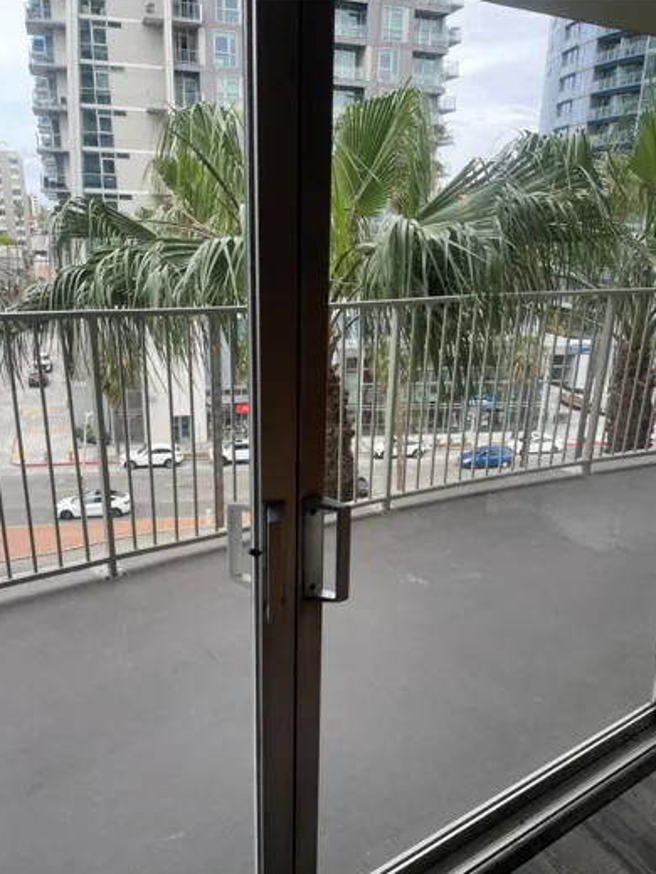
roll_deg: -0.9
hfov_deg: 49.7
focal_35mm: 28
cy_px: 462
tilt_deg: -18.7
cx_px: 320
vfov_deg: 63.4
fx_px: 707
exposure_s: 1/550
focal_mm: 4.2
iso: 32
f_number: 1.6
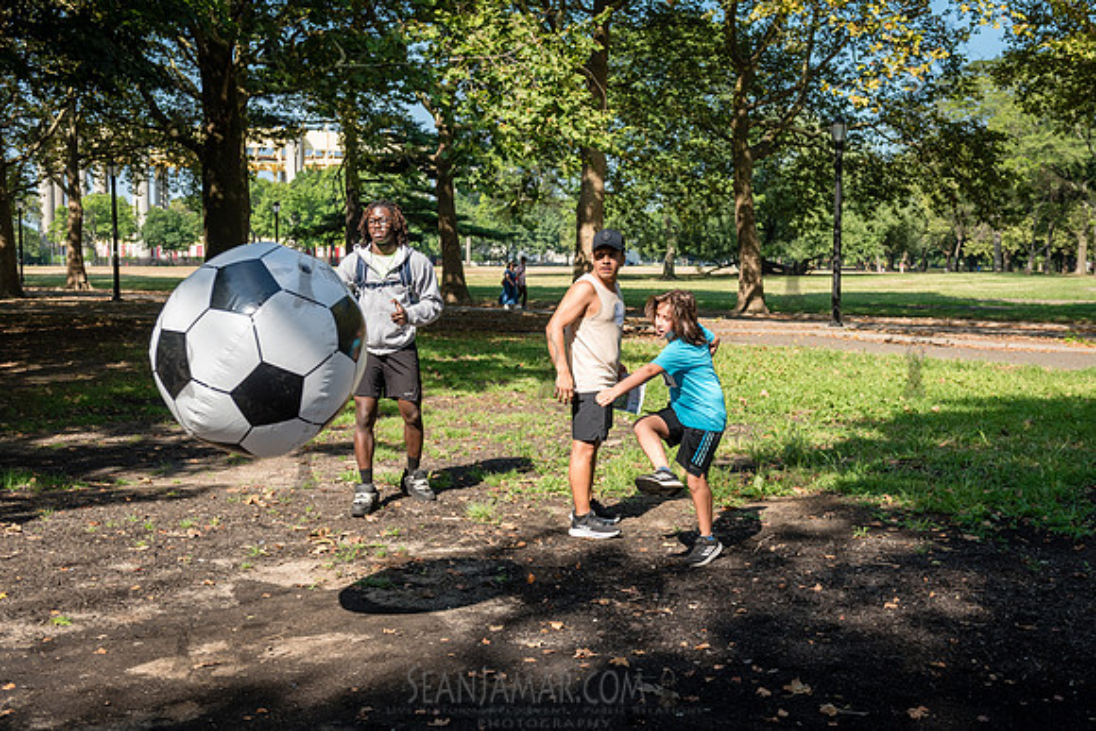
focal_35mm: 42
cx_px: 603
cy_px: 383
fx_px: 1292
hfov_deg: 45.9
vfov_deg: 31.6
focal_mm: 38
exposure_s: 1/1600
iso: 400
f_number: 3.5
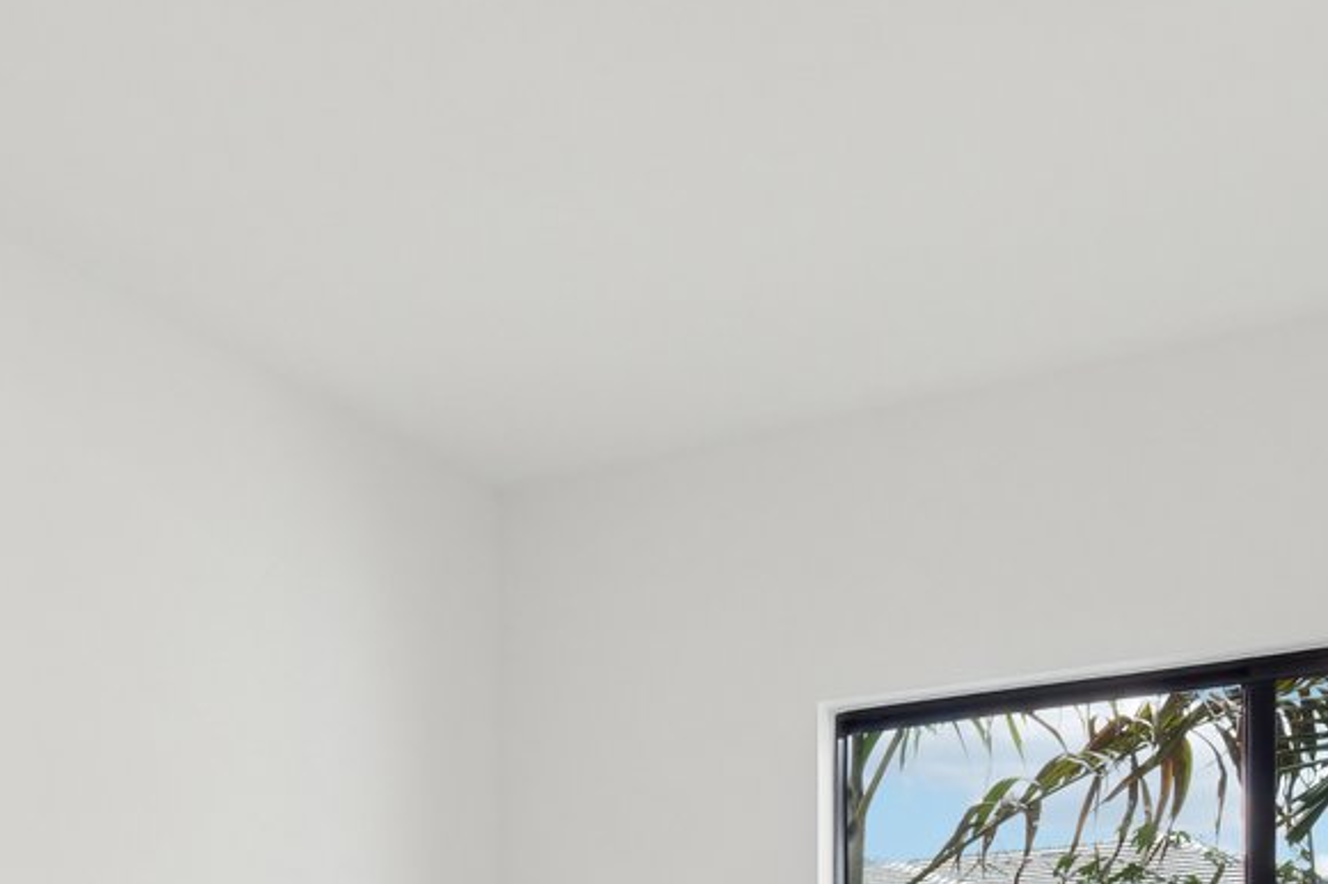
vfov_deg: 21.8
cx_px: 522
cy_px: 1277
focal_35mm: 53
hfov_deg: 37.4
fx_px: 1954
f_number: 8
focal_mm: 10
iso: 400
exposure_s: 1/40
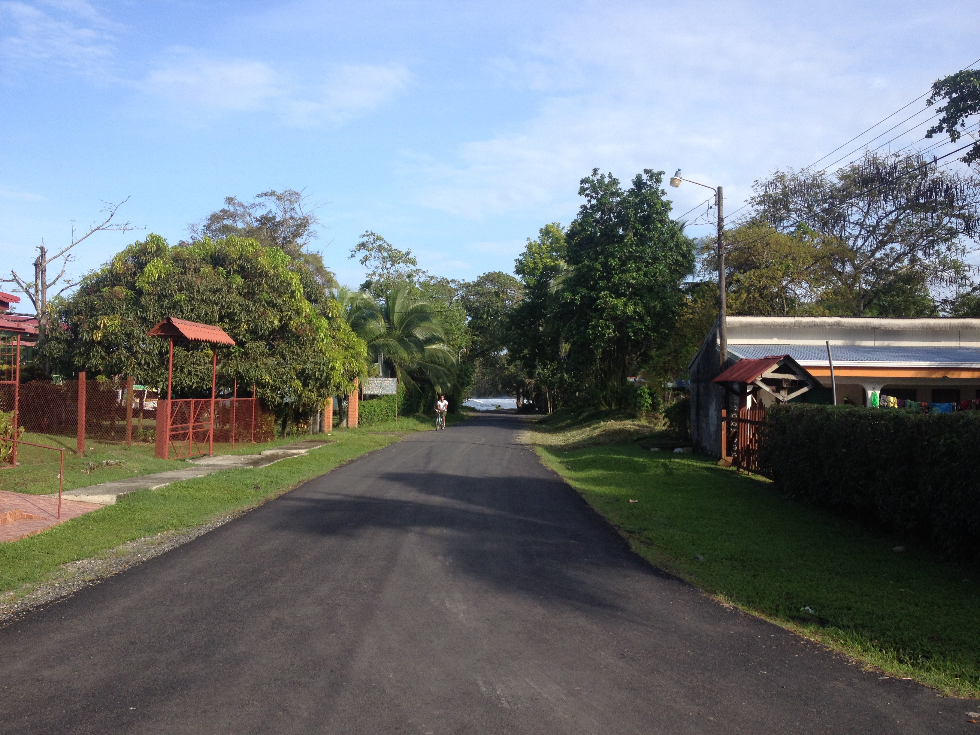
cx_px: 490
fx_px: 991
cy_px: 368
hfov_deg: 52.6
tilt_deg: -1.8
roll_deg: -0.3
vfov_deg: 40.7
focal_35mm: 35
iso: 50
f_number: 2.4
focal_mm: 4.28
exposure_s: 1/920
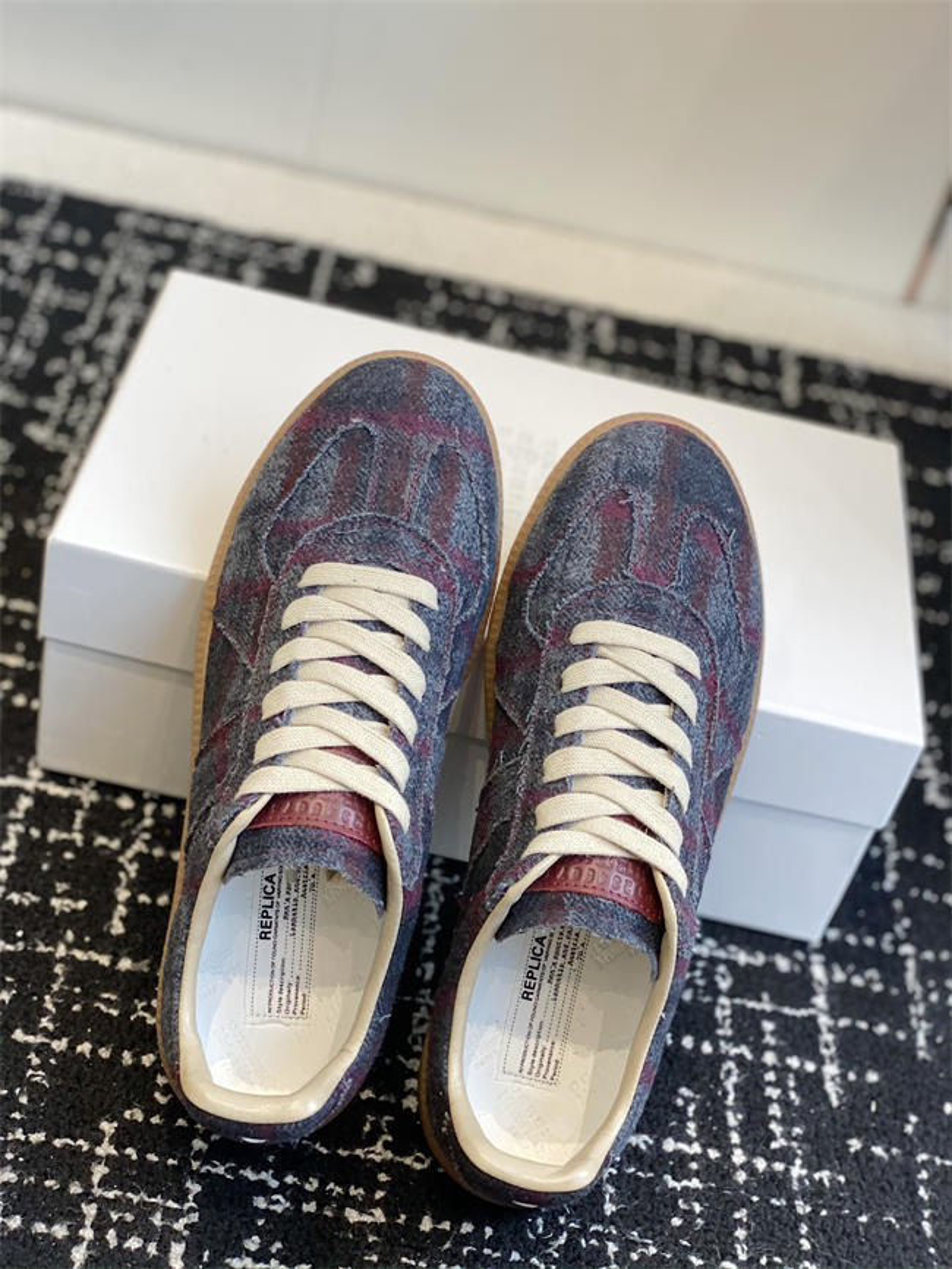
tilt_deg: -39.0
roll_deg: -15.9
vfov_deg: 36.8
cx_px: 476
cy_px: 634
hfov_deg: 28.0
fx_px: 1906
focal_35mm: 52
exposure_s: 1/122
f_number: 2
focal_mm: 6
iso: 80
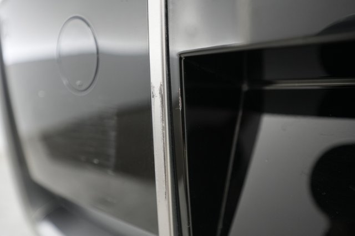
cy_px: 118
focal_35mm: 26
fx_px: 256
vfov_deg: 49.5
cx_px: 178
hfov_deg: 69.4
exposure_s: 1/60
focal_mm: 26
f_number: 2.8
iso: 2000
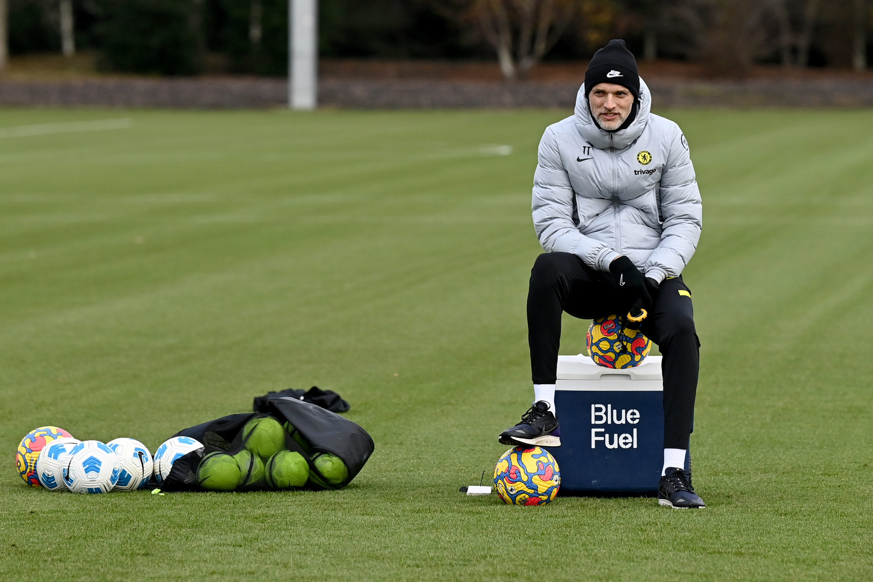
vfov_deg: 6.9
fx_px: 4850
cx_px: 436
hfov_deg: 10.3
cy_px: 291
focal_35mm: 200
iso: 800
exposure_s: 1/2000
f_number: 4.5
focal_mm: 200
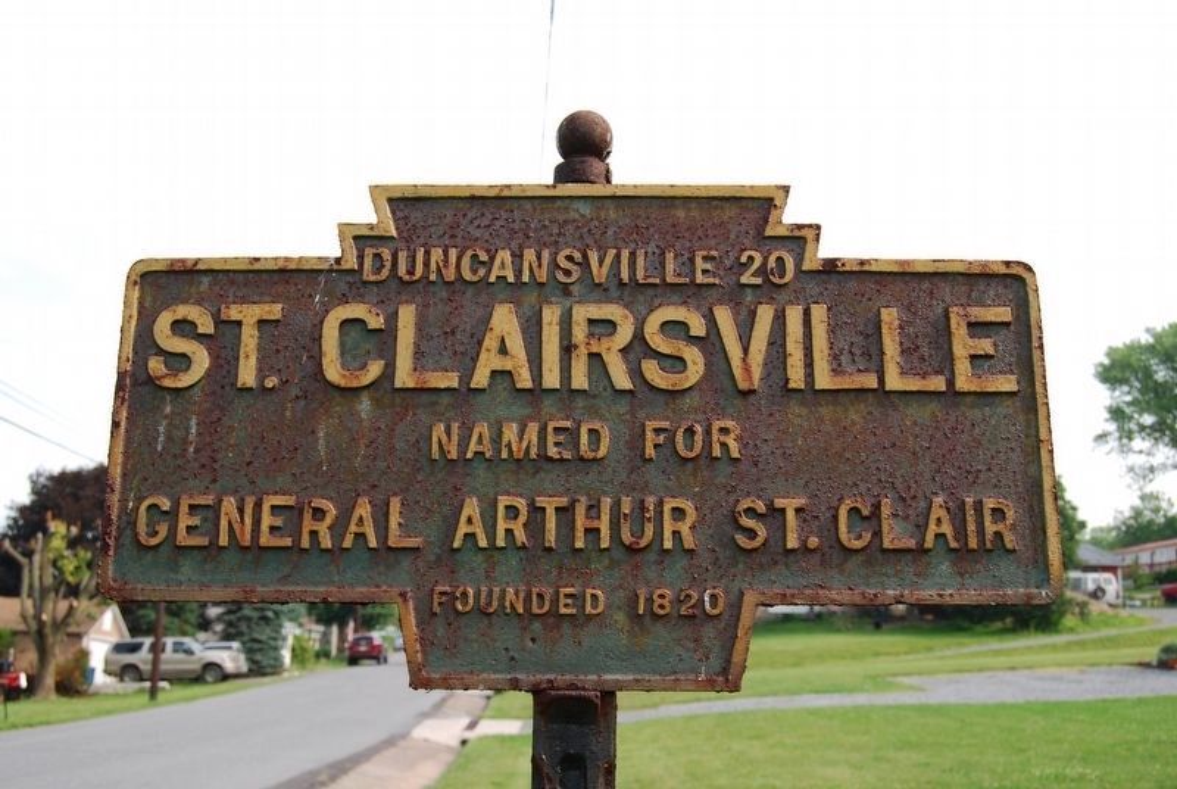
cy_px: 394
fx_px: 1179
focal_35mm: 36
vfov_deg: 37.0
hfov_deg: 53.1
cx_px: 588
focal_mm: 24
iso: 100
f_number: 5.6
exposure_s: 1/125
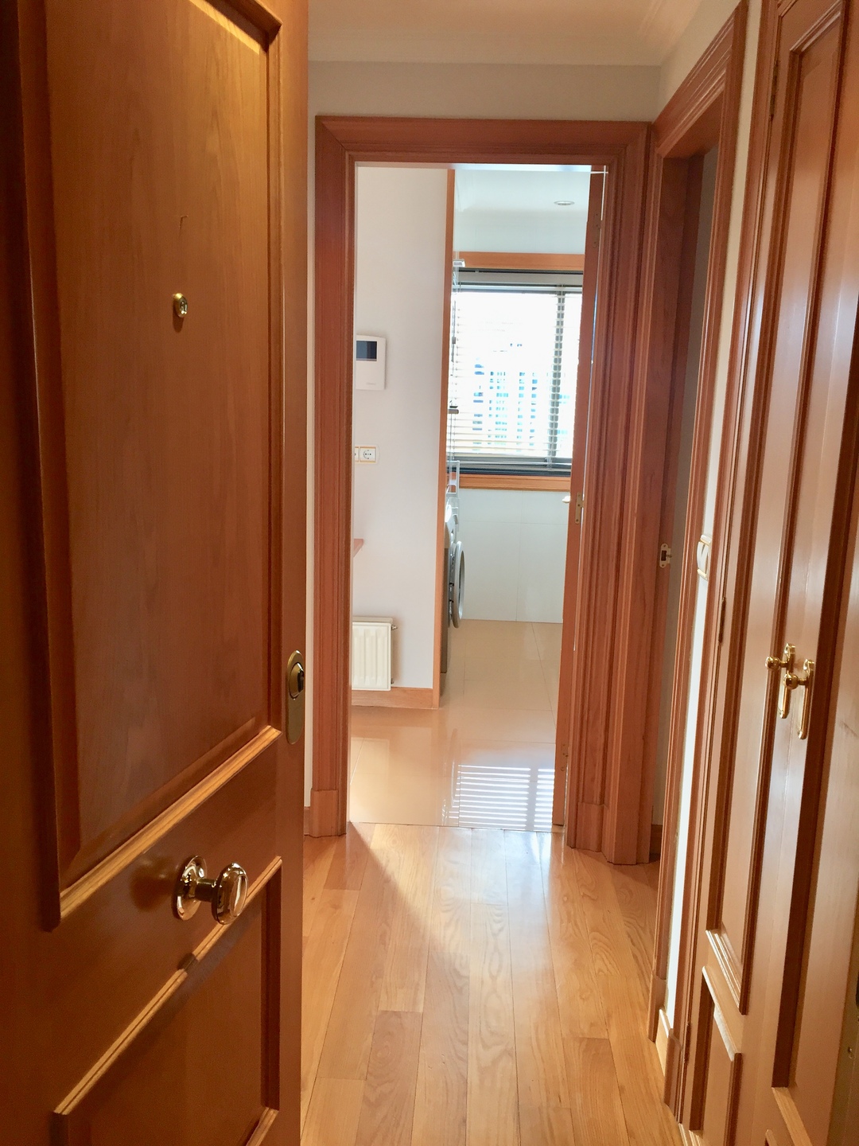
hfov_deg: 48.2
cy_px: 573
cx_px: 430
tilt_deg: -10.0
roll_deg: -1.5
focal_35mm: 29
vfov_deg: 61.7
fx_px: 960
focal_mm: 4.15
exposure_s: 1/33
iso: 32
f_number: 2.2
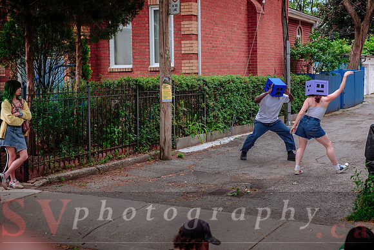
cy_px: 125
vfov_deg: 24.6
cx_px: 187
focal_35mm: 55
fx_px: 571
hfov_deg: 36.2
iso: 500
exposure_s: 1/200
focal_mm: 36.5
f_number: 2.8
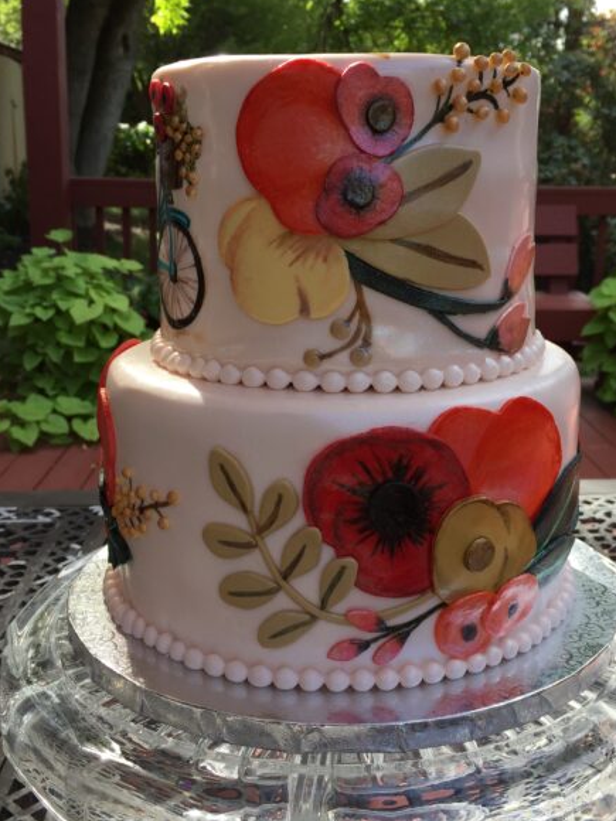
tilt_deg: -11.8
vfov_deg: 49.0
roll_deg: -1.4
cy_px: 388
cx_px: 368
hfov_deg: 37.6
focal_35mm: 38
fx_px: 902
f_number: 2.2
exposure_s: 1/271
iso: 32
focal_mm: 4.15
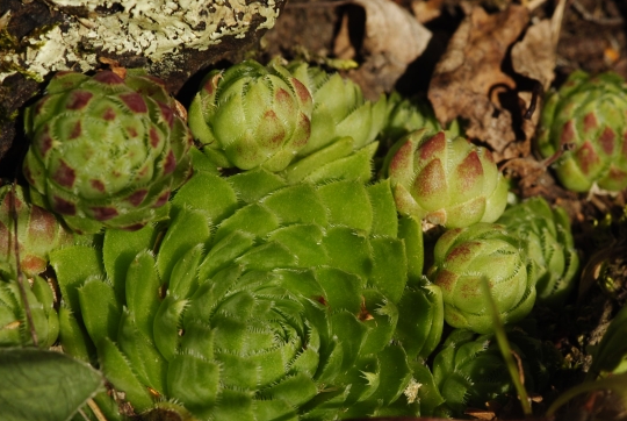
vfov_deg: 7.3
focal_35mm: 189
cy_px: 250
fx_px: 3293
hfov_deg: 10.9
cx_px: 459
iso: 100
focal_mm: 85
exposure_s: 1/250
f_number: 10
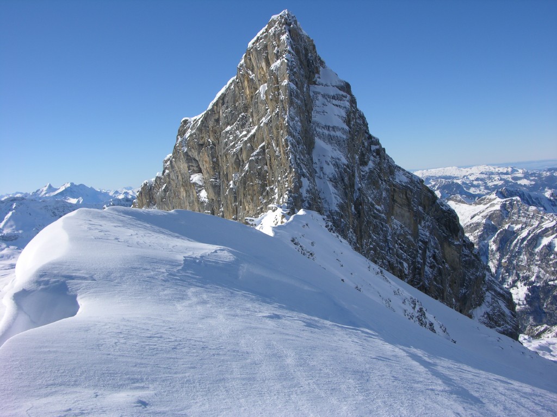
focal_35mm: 35
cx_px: 278
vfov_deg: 40.7
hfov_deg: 52.6
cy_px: 208
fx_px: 563
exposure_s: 1/300
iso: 50
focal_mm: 8.9
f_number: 7.1
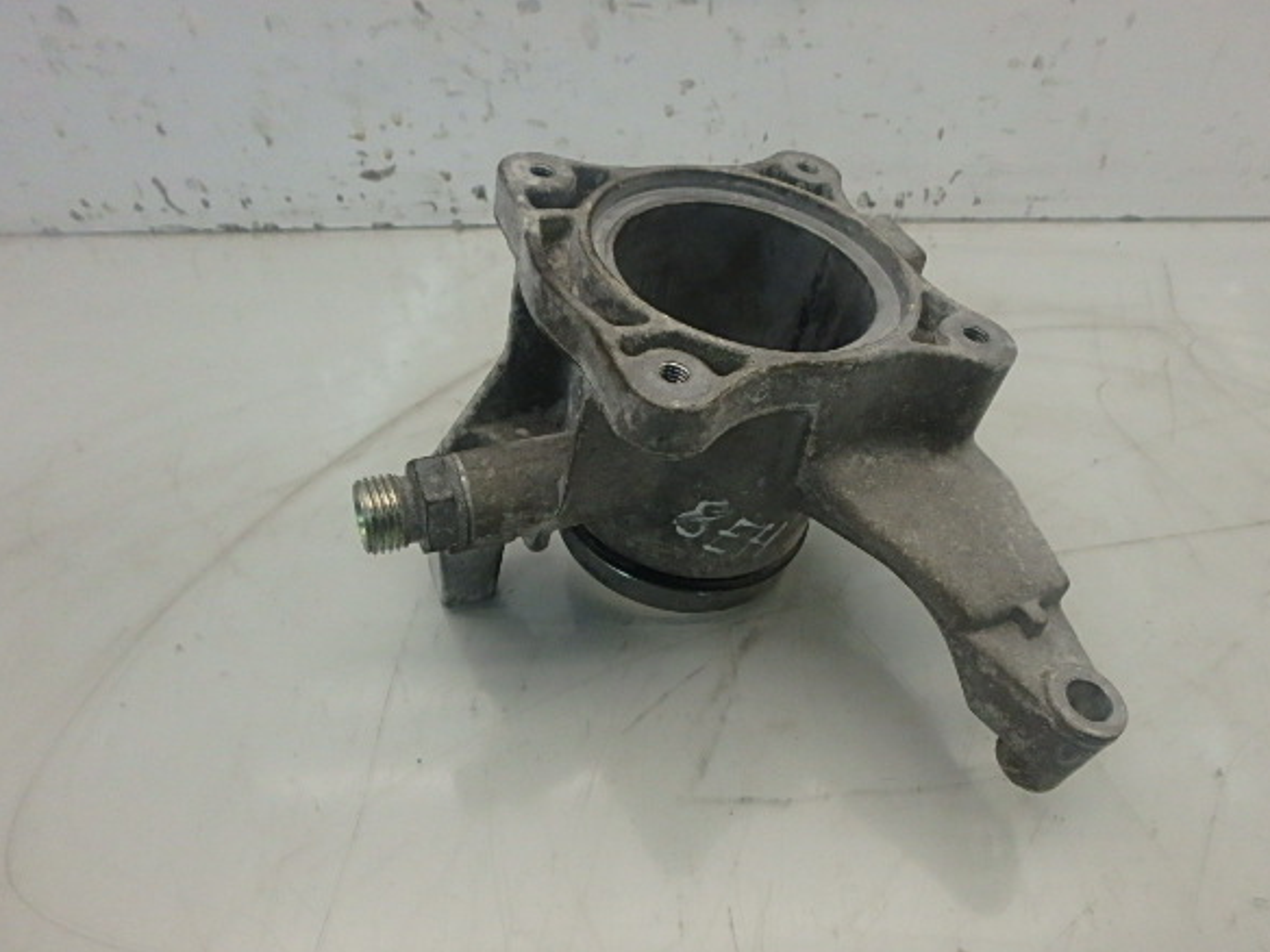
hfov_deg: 73.8
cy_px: 519
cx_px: 694
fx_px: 844
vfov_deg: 58.8
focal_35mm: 23
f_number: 3.5
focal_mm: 3.7
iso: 640
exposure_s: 1/250
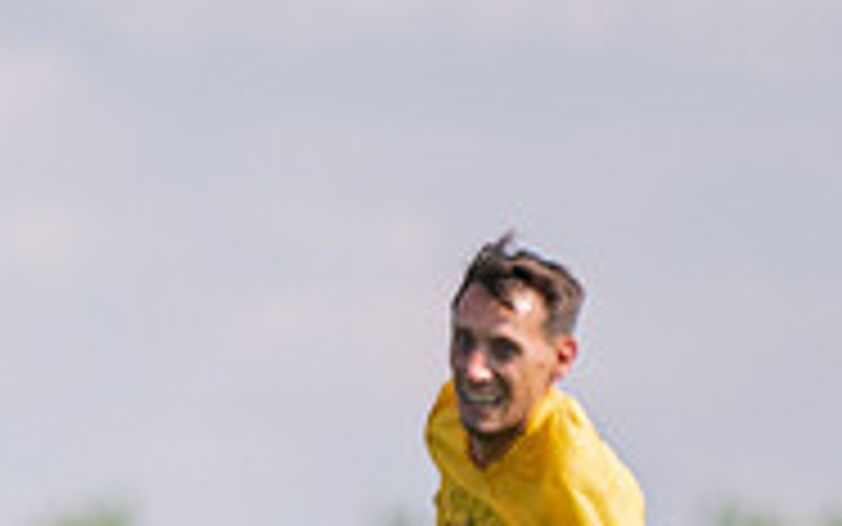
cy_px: 813
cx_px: -11
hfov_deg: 1.9
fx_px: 24836
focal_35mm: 1082
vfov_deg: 1.2
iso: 640
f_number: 2.8
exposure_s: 1/10000
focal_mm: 200
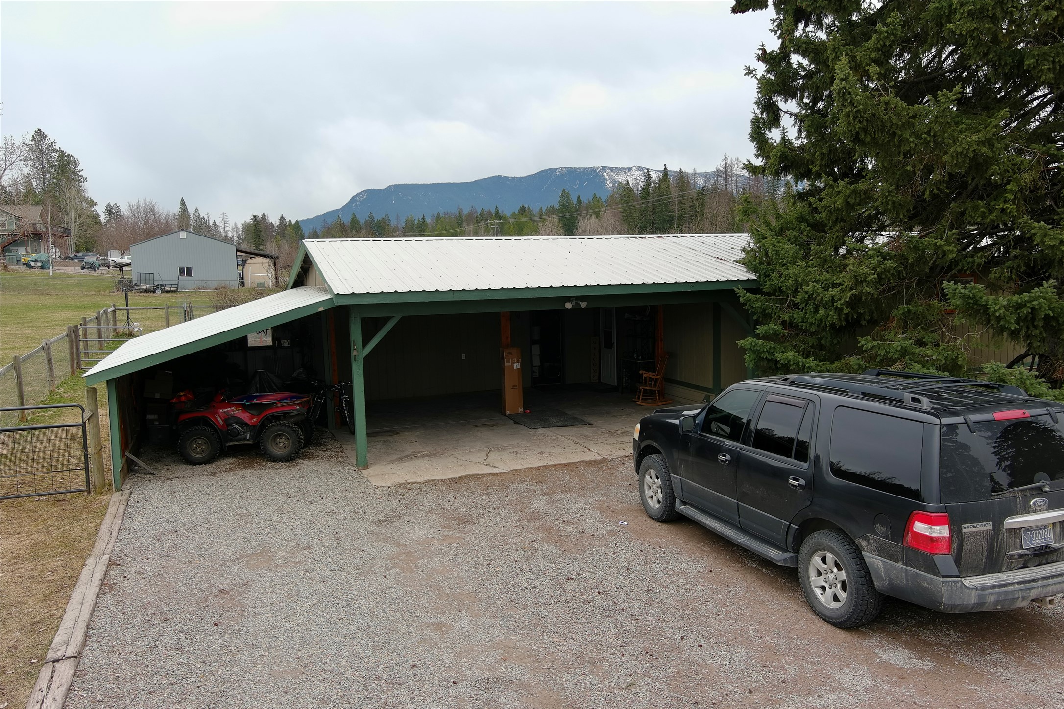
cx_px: 532
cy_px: 354
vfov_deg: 45.0
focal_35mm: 29
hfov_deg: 63.7
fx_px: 857
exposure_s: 1/400
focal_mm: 10.57
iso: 100
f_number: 2.8
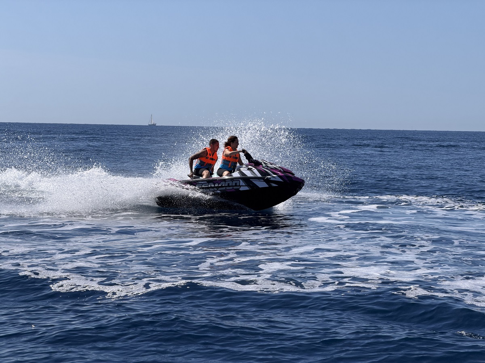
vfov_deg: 14.8
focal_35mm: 100
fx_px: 1401
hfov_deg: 19.6
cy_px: 182
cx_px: 242
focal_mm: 16.89
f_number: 2.8
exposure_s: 1/1001
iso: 20
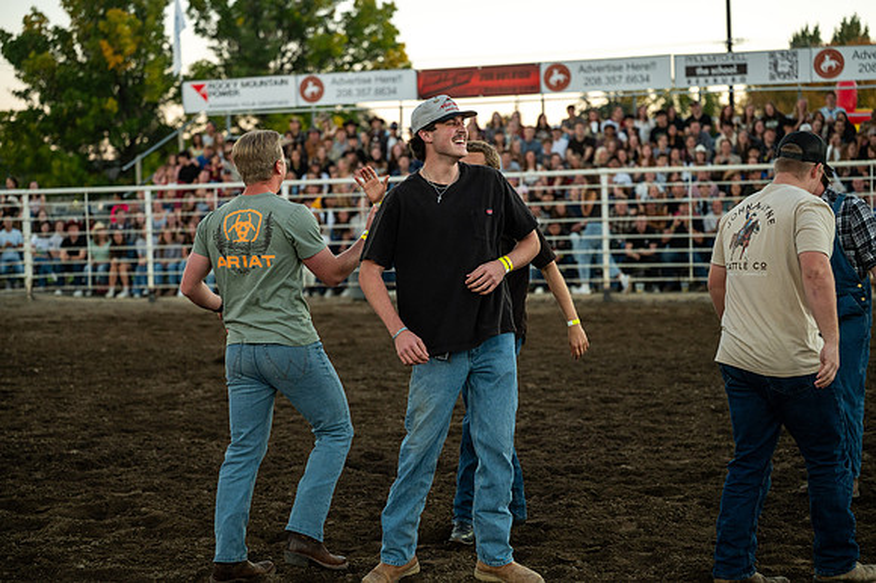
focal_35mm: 70
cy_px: 292
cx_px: 438
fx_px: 1702
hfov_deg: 28.9
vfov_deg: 19.4
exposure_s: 1/640
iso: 800
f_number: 2.8
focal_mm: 70
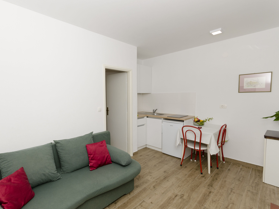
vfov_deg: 74.7
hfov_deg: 90.2
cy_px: 105
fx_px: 137
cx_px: 115
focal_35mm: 17
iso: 250
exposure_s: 1/200
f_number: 8
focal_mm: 10
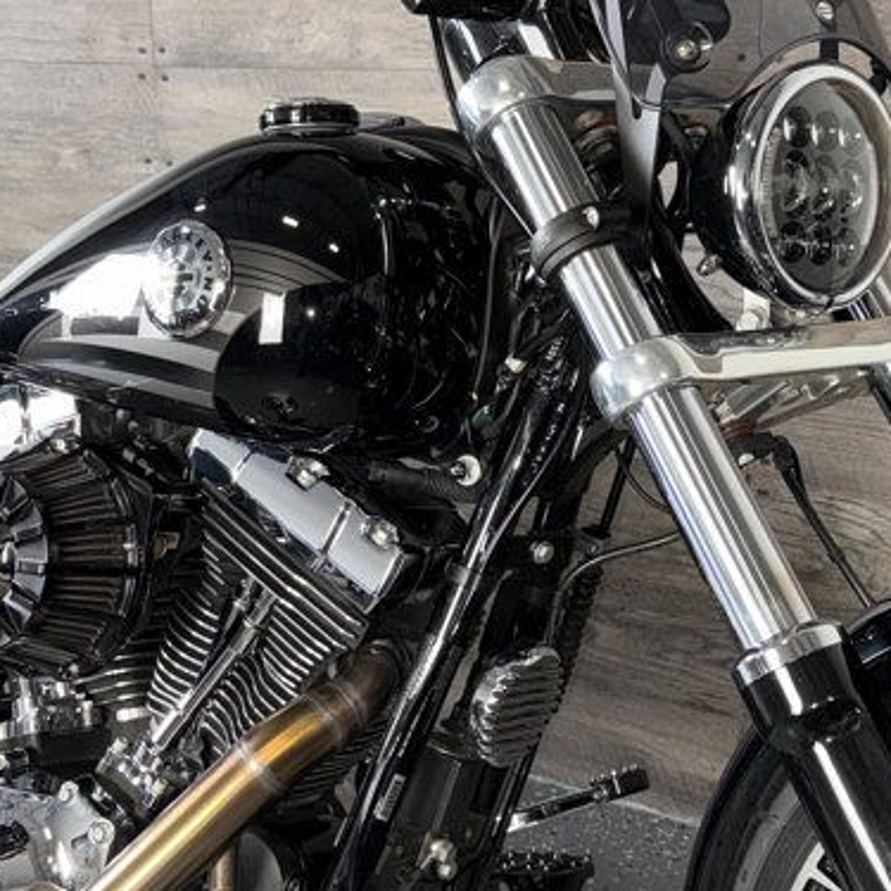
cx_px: 425
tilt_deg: -12.2
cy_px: 399
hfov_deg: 29.5
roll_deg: +0.3
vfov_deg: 29.5
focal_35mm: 58
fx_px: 1689
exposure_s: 1/30
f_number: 1.78
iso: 64
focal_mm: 6.76
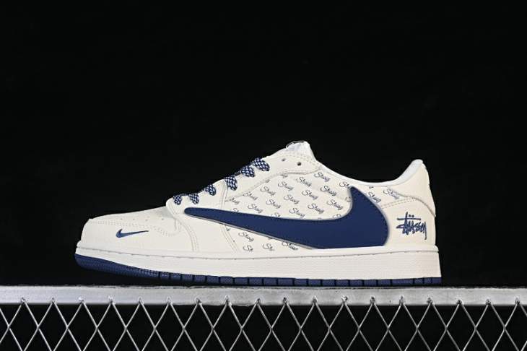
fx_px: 1097
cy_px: 176
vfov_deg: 18.2
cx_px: 264
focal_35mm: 75
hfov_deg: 27.0
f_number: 8
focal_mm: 50
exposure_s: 1/80
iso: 160
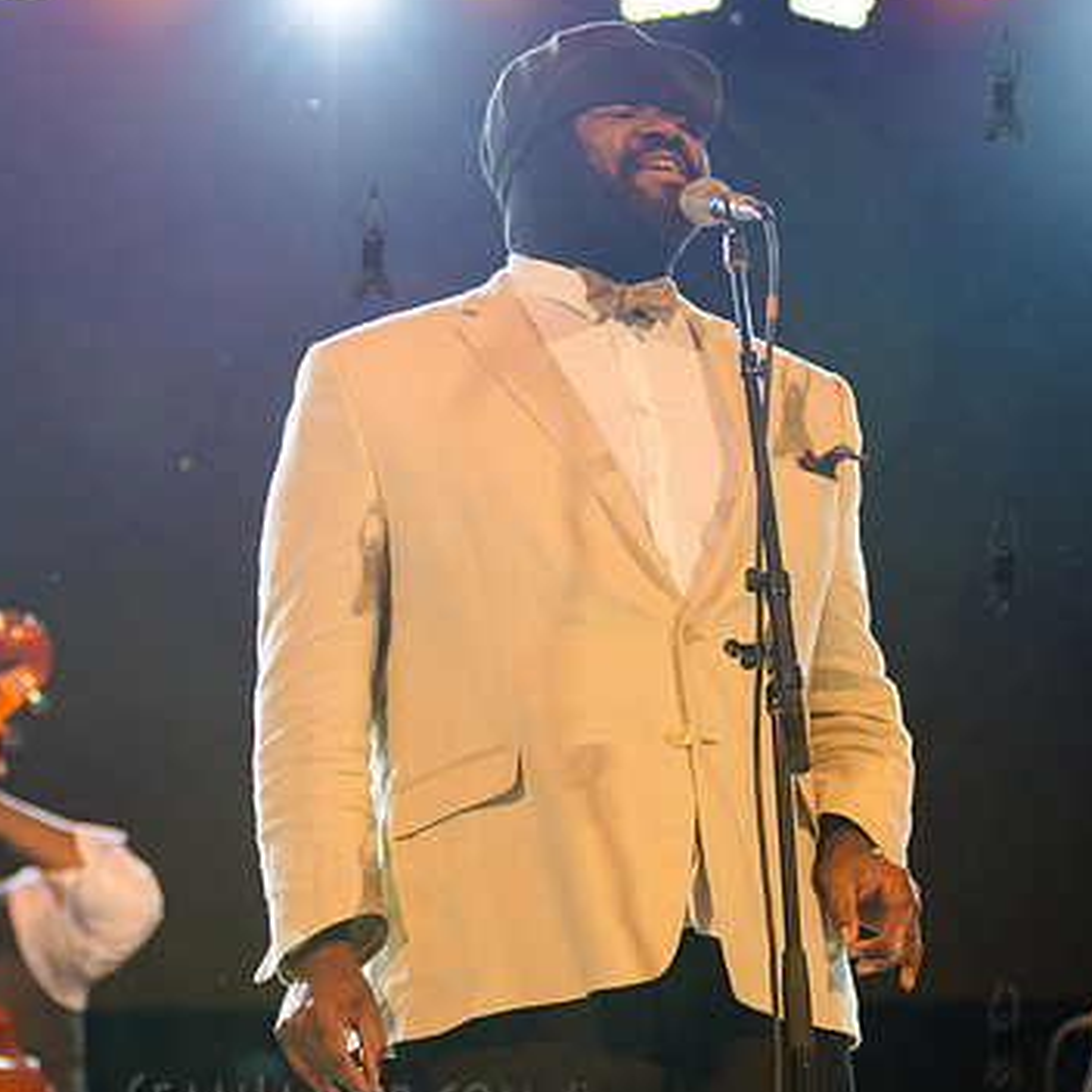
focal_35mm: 118
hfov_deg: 14.7
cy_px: 557
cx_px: 321
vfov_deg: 14.8
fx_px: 4211
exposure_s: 1/500
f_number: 3.2
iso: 2000
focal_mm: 80
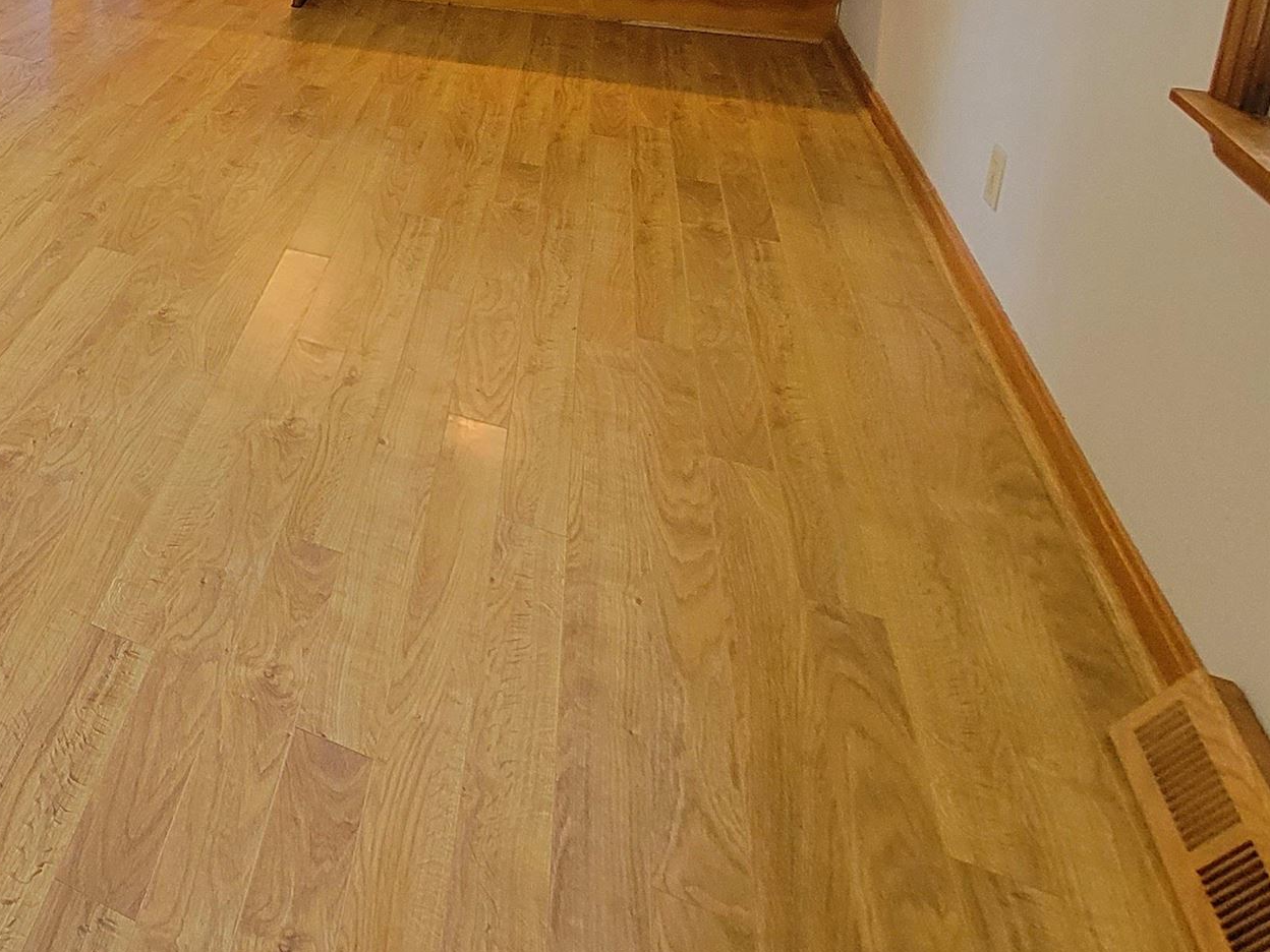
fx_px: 1174
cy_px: -84
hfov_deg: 39.1
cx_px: -291
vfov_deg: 37.3
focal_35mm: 32
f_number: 2.2
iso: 320
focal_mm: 2.2
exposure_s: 1/60.2
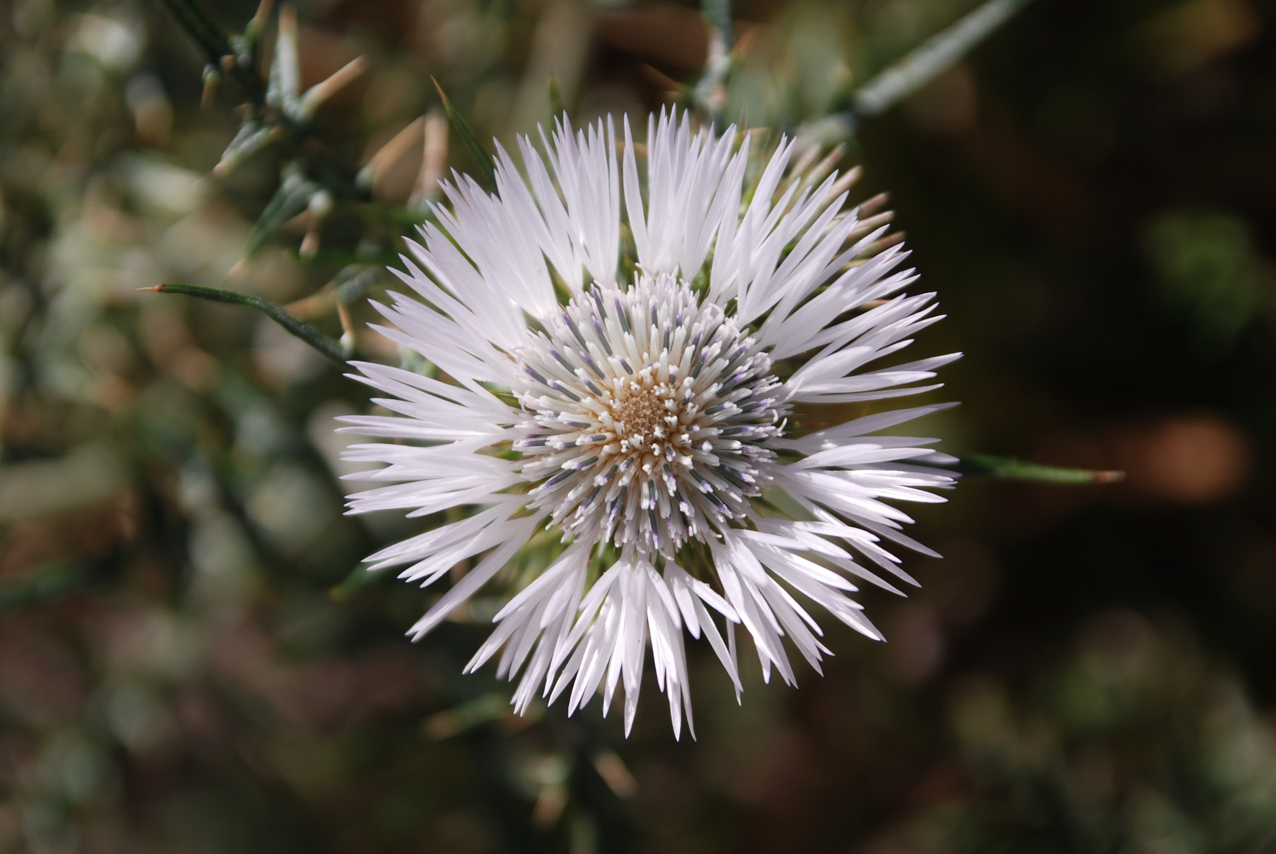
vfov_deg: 14.7
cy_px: 427
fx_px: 3300
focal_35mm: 93
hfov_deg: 21.9
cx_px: 638
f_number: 4
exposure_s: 1/1000
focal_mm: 62
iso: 100
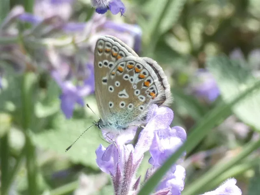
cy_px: 98
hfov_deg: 14.0
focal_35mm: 141
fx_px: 1059
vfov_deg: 10.5
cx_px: 130
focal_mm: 25.2
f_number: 5.3
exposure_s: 1/80
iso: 100
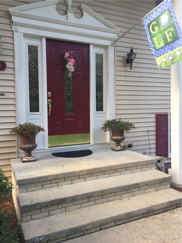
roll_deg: +0.6
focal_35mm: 29
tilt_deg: -1.3
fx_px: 203
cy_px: 122
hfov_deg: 48.2
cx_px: 91
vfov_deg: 61.7
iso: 40
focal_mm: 4.15
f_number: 2.2
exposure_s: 1/120
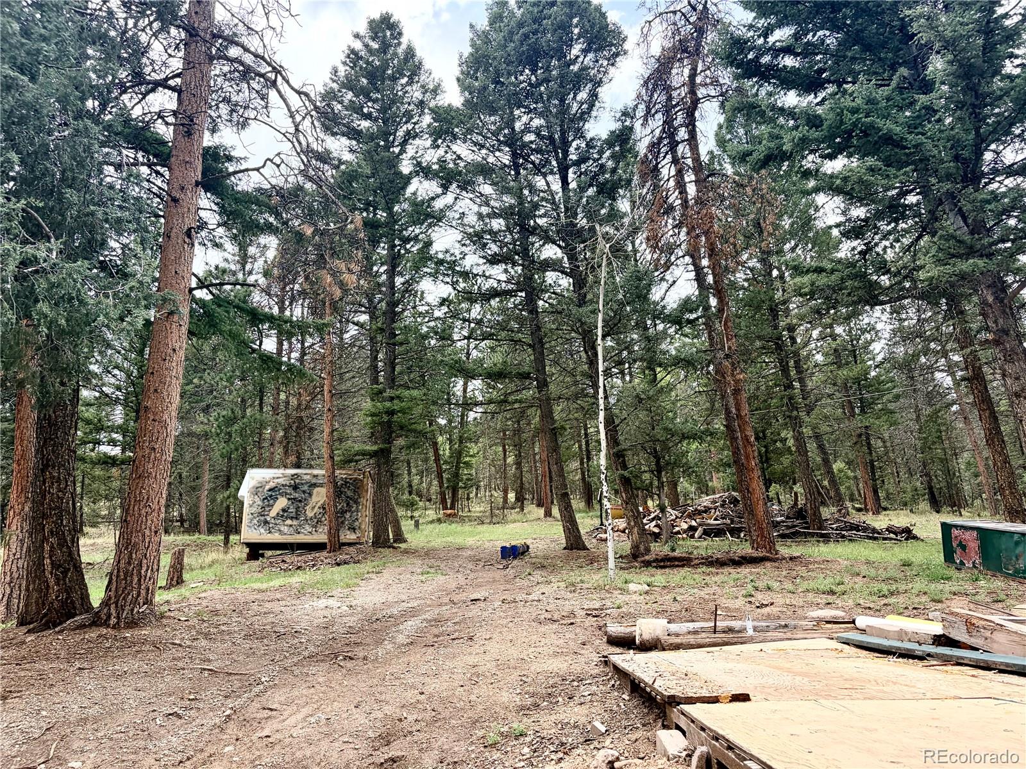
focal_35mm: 26
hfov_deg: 67.3
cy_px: 384
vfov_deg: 53.1
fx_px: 771
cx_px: 513
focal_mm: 5.96
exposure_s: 1/1239
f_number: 1.6
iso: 64
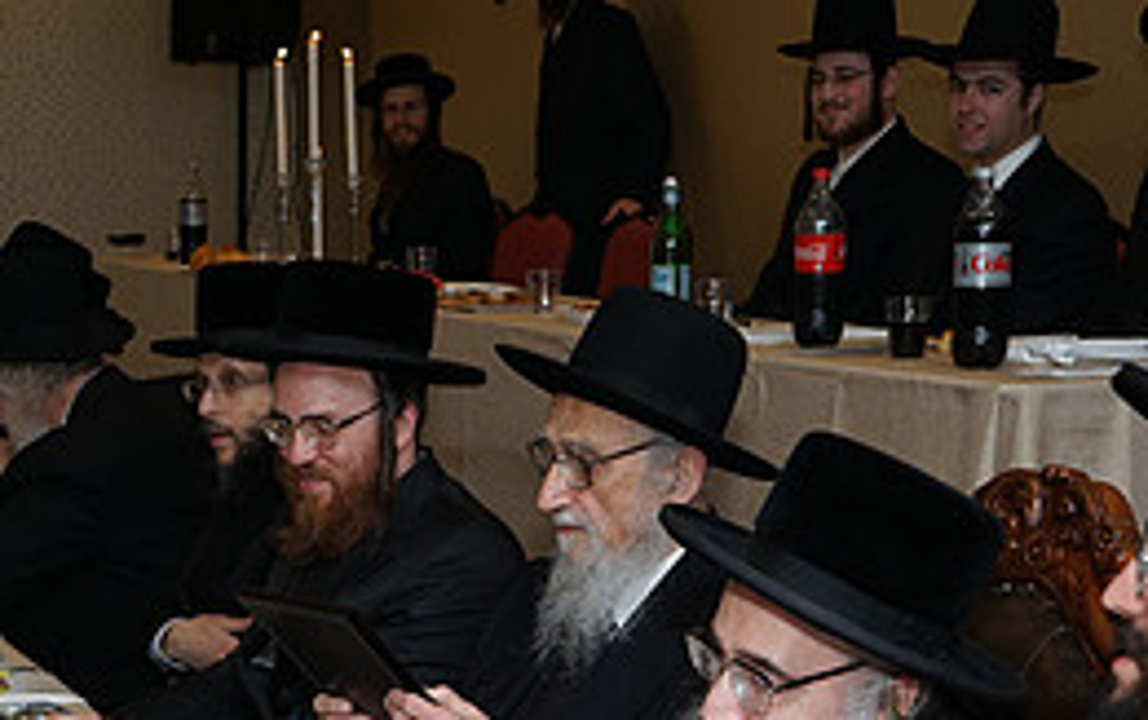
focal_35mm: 75
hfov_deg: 27.3
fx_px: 2349
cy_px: 709
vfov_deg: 17.1
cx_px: 362
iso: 640
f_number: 6.3
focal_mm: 33
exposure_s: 1/100
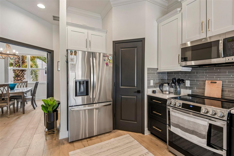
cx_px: 117
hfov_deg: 96.7
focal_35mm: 16
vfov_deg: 73.7
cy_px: 78
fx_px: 104
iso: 400
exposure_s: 1/6
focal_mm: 16
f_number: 8
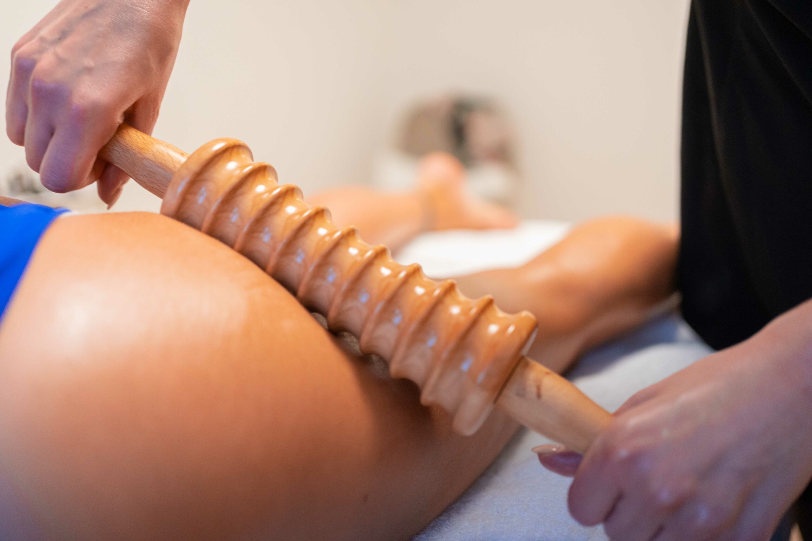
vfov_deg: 37.8
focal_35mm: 35
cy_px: 270
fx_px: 789
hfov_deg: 54.5
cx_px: 406
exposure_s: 1/1000
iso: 1600
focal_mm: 35
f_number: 2
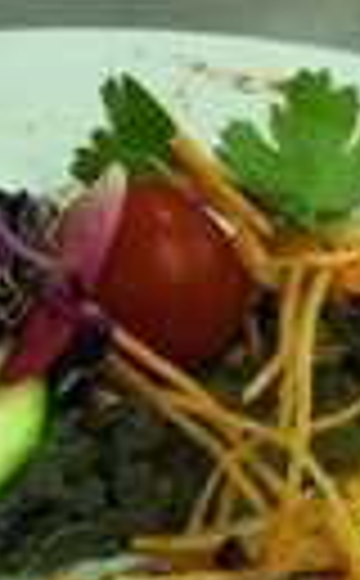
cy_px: 593
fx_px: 1815
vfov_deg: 17.7
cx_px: 135
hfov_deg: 11.3
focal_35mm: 115
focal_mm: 3.85
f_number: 2.8
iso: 100
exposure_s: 1/15
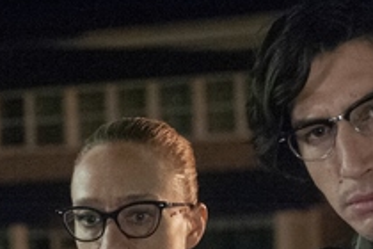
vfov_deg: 9.0
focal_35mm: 150
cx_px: 114
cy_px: 329
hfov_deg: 13.7
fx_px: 1554
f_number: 3.5
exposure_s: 1/160
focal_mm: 45
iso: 5000
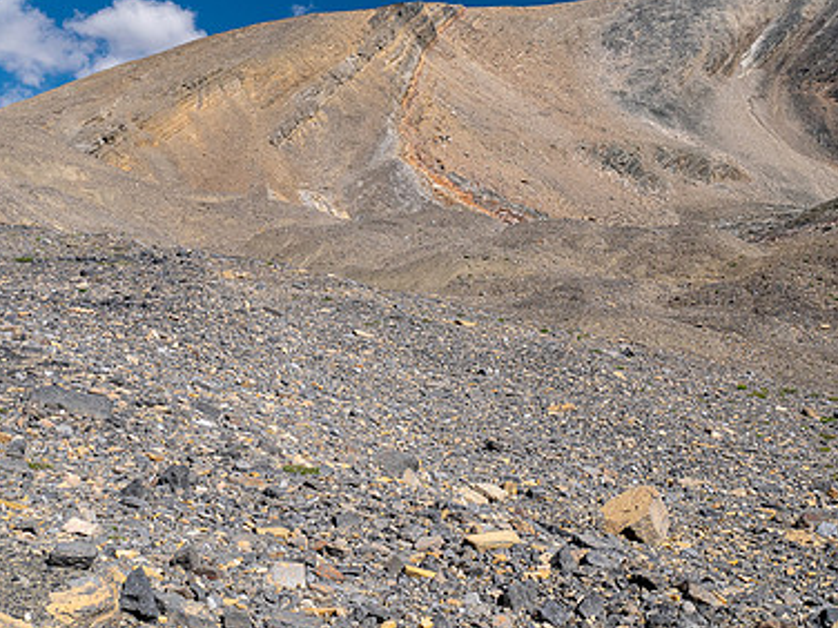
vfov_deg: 38.7
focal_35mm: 37
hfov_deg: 50.1
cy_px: 311
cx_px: 439
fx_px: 896
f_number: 8
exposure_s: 1/320
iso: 200
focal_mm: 12
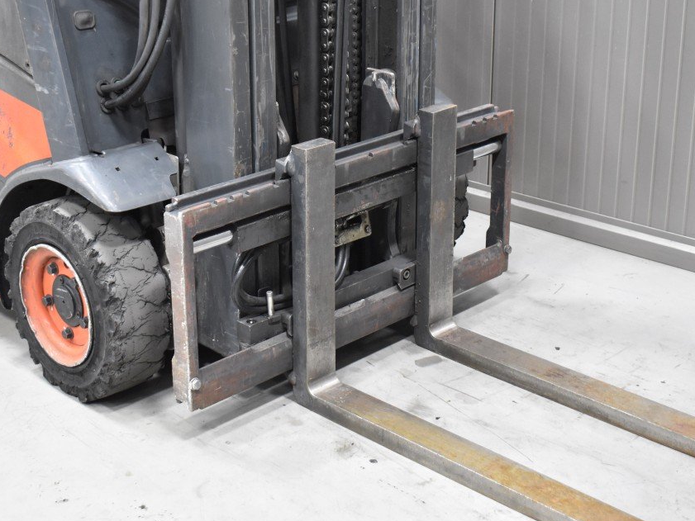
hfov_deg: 32.3
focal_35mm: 60
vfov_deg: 24.5
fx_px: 1199
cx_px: 306
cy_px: 196
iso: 1600
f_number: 4.5
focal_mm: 29
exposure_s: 1/25
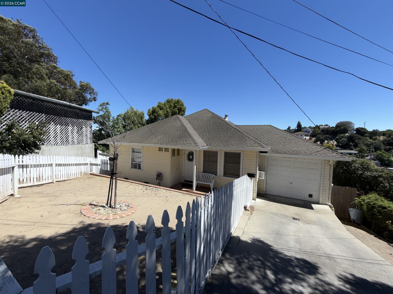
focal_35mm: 14
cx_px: 196
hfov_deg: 102.1
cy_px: 147
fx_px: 159
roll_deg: -1.2
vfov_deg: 85.7
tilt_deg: -3.2
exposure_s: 1/1399
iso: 16
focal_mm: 2.22
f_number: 2.2
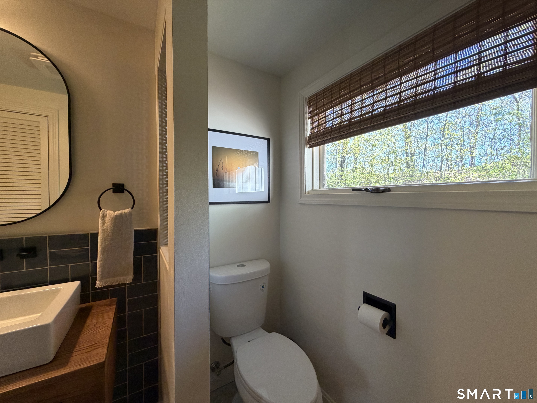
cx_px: 268
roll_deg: -0.2
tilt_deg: -0.7
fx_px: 217
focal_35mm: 14
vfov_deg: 85.7
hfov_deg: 102.1
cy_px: 202
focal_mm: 2.22
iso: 160
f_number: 2.2
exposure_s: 1/60
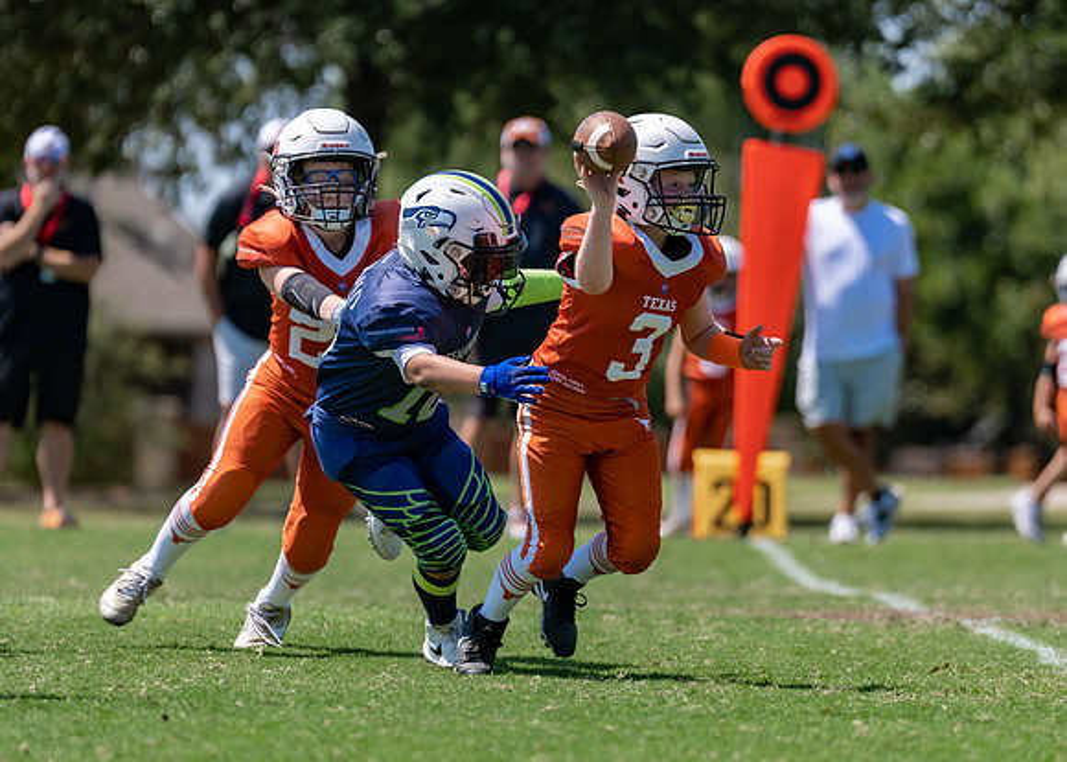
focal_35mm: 369
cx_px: 604
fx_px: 11191
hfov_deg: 5.5
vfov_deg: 3.9
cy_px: 435
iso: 100
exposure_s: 1/1250
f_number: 3.2
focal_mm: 200
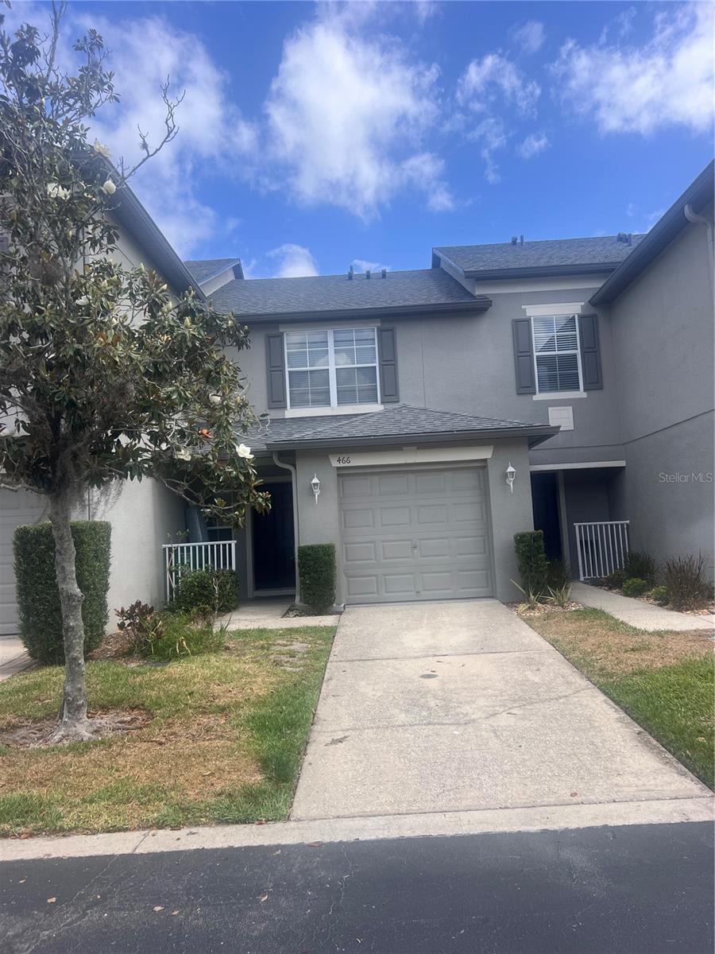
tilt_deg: +5.3
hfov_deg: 53.1
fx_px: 716
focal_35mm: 26
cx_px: 358
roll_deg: +1.5
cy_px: 477
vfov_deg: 67.3
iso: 50
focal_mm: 5.7
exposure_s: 1/3077
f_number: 1.5
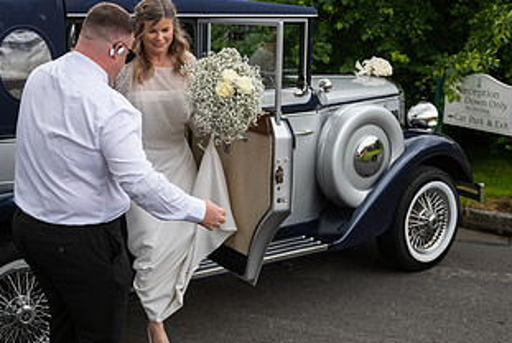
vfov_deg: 25.1
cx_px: 161
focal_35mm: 54
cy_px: 133
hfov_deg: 36.4
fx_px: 769
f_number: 3.5
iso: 320
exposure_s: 1/800
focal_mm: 29
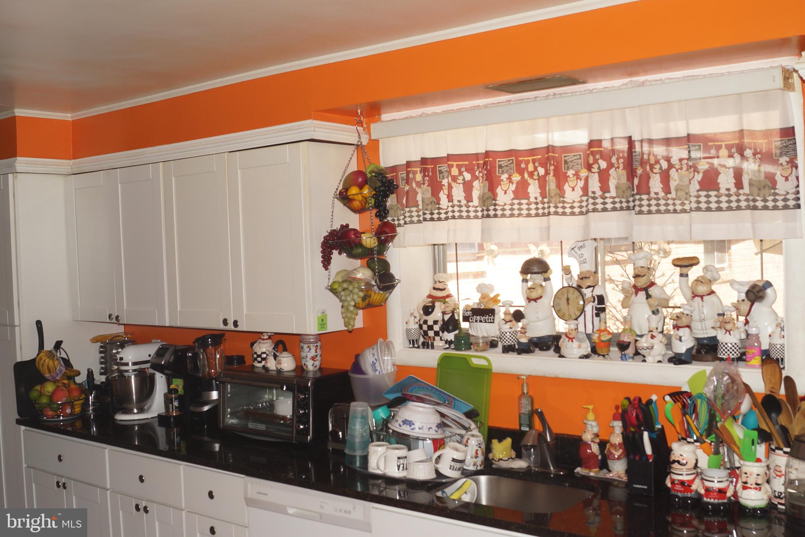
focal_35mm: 38
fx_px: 850
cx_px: 402
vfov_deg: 35.1
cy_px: 268
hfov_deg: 50.7
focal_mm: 18
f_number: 4.5
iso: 160
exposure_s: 1/60
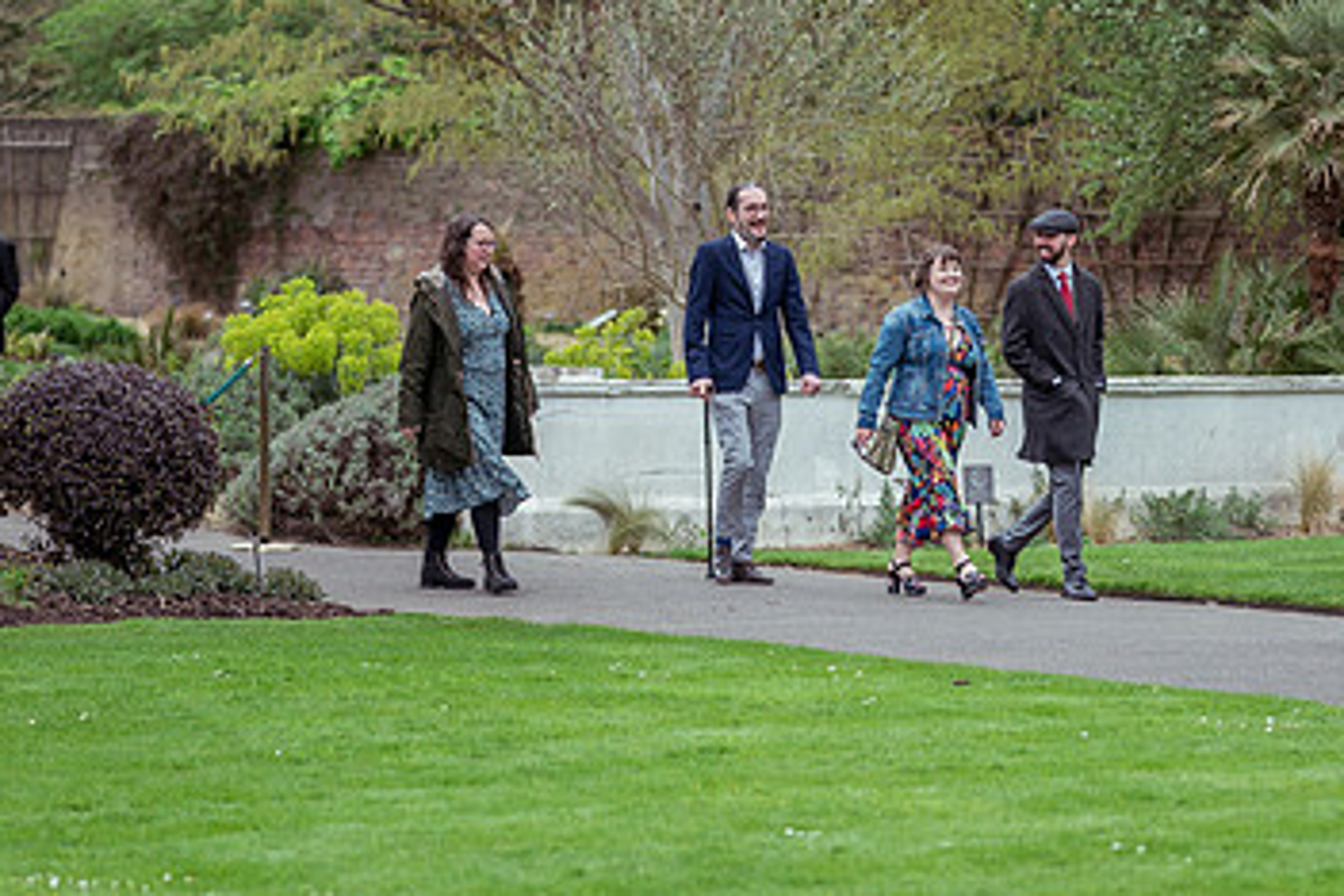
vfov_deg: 8.5
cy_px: 342
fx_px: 6048
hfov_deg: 12.7
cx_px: 831
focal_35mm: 162
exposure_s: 1/3200
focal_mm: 85
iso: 200
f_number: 1.8
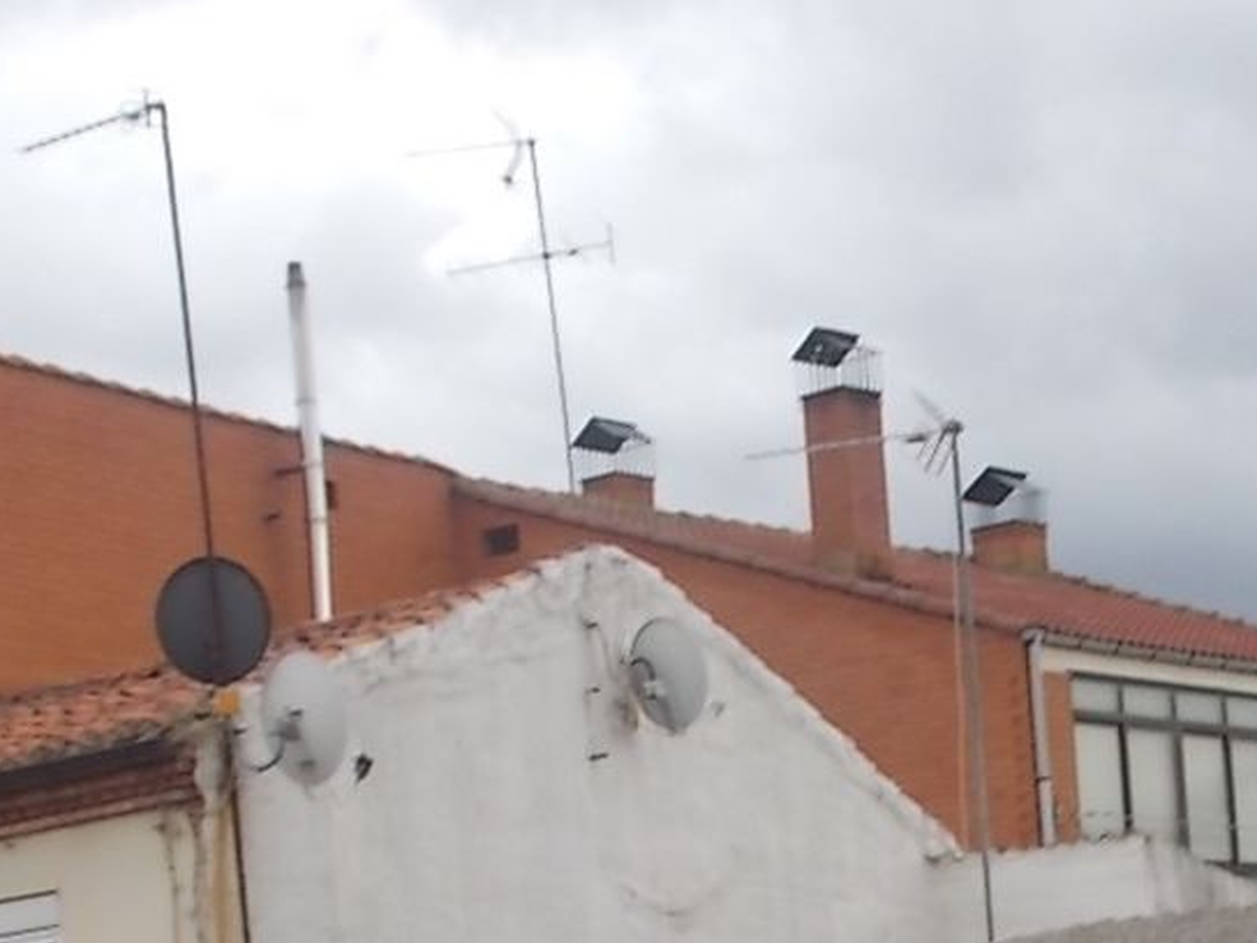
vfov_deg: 13.8
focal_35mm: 105
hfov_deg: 18.4
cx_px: 1118
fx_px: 3813
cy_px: 1068
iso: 80
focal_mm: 6
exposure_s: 1/160
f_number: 3.6
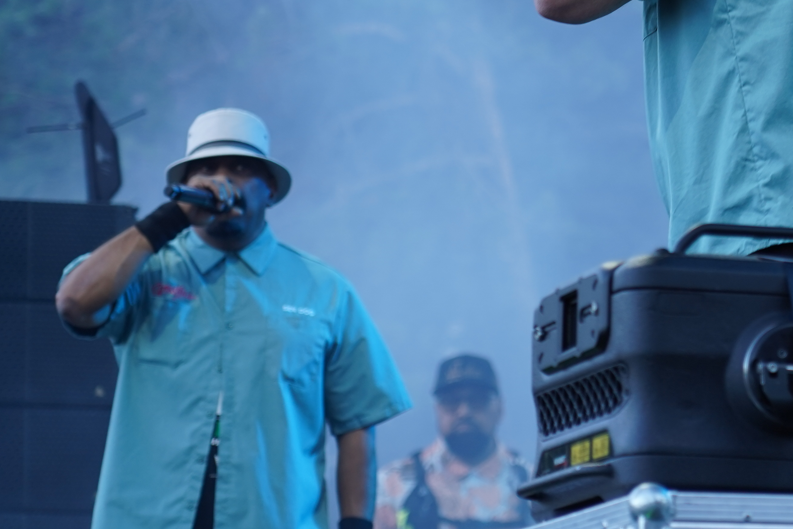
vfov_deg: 5.7
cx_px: 652
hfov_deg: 8.6
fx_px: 5264
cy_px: 117
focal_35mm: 239
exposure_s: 1/125
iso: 250
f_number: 4
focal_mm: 105
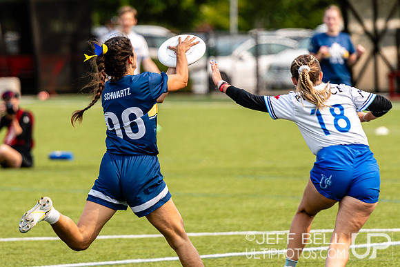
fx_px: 4227
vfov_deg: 3.6
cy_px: 99
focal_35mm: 380
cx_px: 146
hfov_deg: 5.4
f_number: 3.2
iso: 100
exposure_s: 1/1250
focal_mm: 200
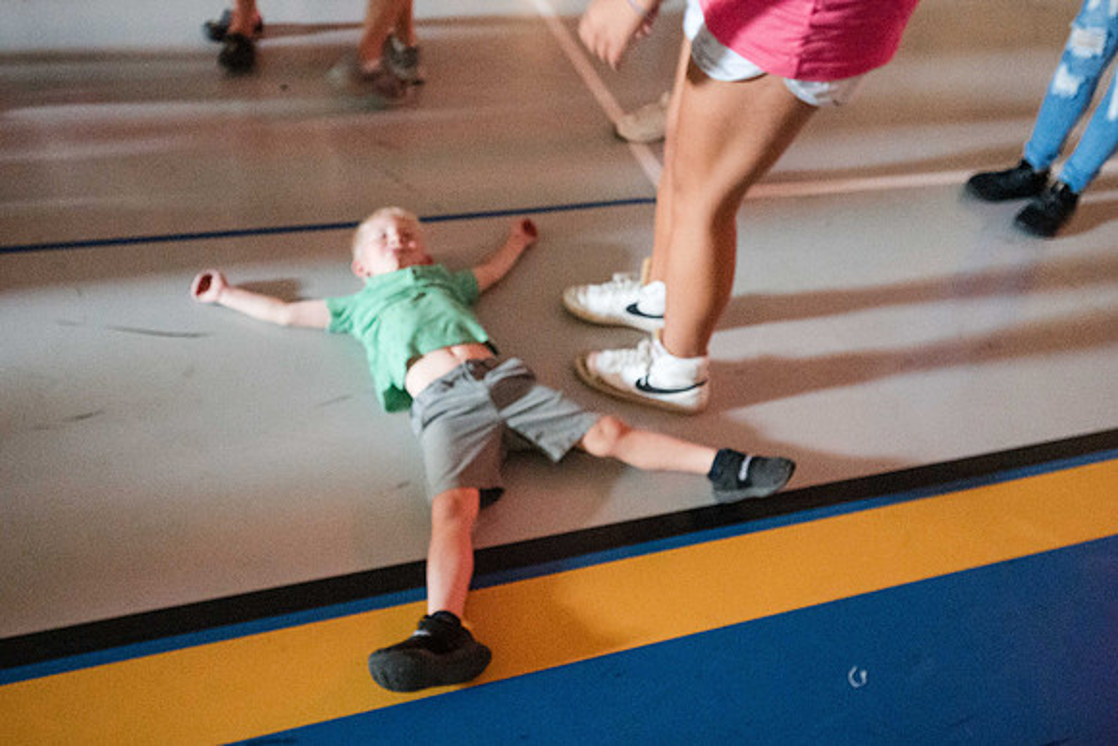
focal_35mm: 29
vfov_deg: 45.5
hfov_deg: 64.3
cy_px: 373
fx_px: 889
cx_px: 554
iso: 25600
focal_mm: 26.5
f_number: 4
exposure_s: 1/40
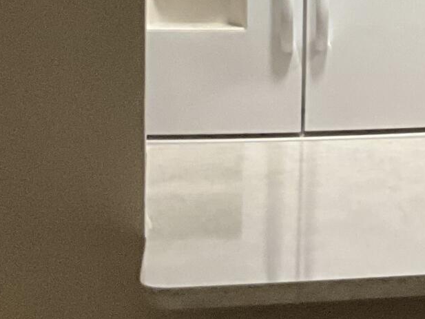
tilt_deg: -3.9
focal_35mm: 141
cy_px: -44
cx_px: 860
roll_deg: -1.4
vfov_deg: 10.4
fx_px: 1731
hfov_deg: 12.3
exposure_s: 1/60
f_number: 1.8
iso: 200
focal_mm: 3
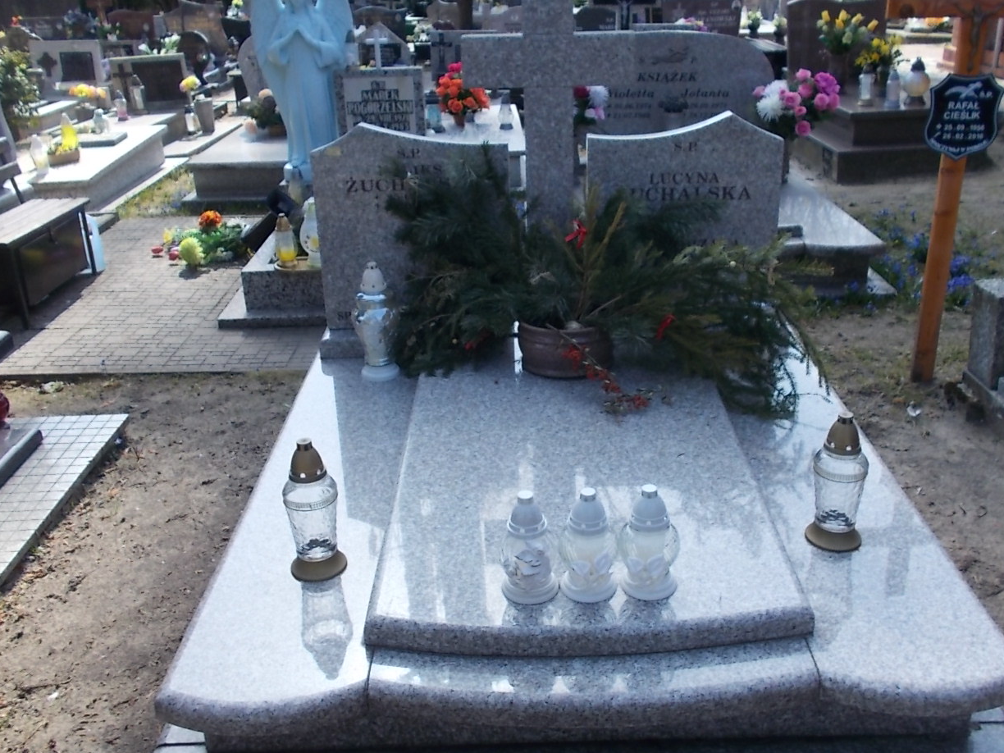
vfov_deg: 41.8
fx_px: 986
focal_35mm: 34
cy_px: 354
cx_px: 533
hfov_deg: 53.9
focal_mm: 4.6
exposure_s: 1/400
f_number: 3.2
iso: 80
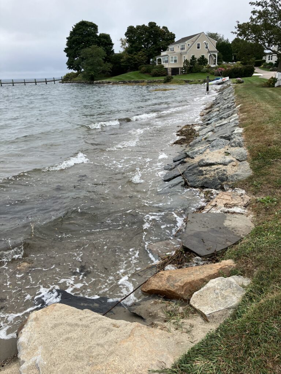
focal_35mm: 28
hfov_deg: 49.7
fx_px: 303
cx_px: 140
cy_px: 187
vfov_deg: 63.4
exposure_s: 1/738
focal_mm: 3.99
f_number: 1.8
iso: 32
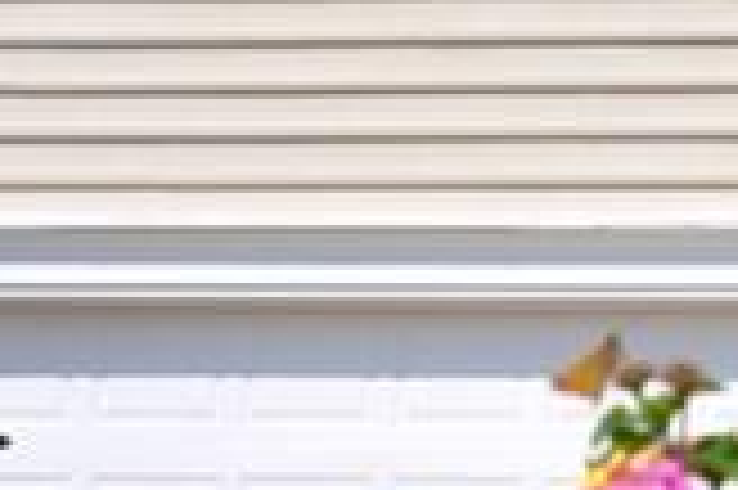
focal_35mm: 299
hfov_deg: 6.4
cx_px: 2052
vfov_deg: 4.5
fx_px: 6123
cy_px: -312
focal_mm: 32
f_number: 10
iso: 200
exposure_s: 1/400
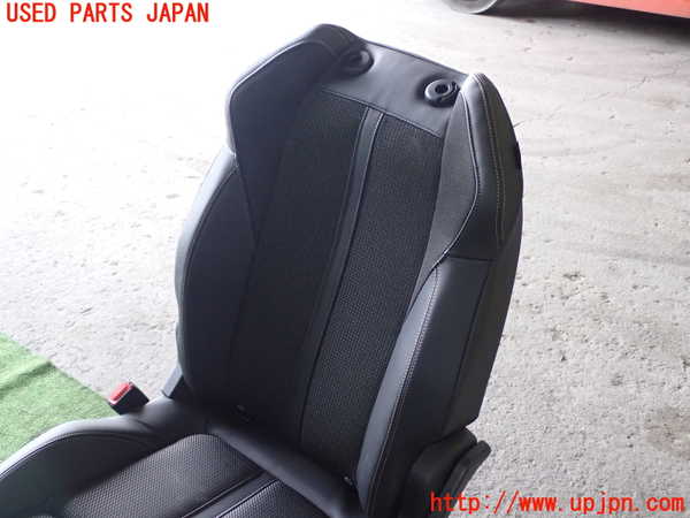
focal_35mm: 41
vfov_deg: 35.1
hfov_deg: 45.8
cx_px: 345
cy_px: 259
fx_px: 817
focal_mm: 7.31
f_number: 2.8
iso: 500
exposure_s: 1/40
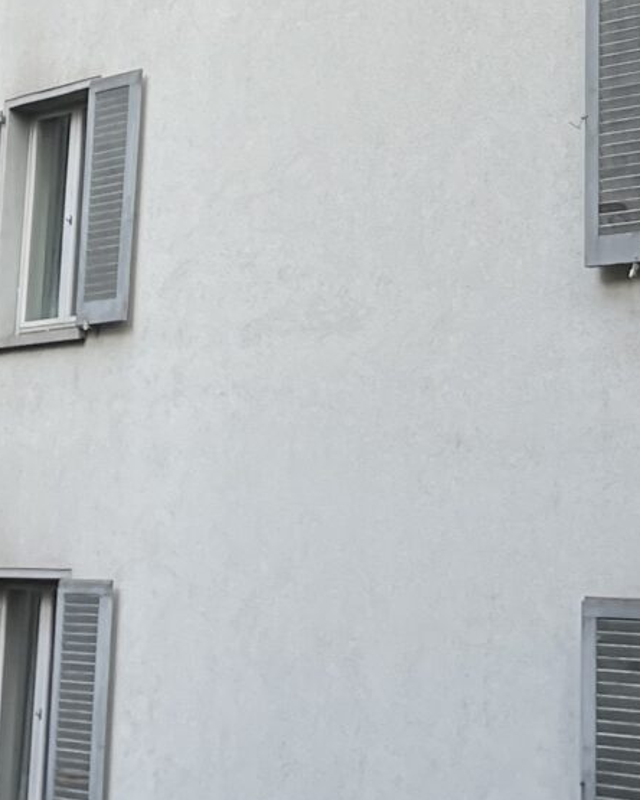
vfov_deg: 15.5
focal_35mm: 117
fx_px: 2770
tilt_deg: +16.2
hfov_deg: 13.1
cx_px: 522
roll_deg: -1.2
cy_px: -291
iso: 50
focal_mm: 5.1
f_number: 1.6
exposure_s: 1/298
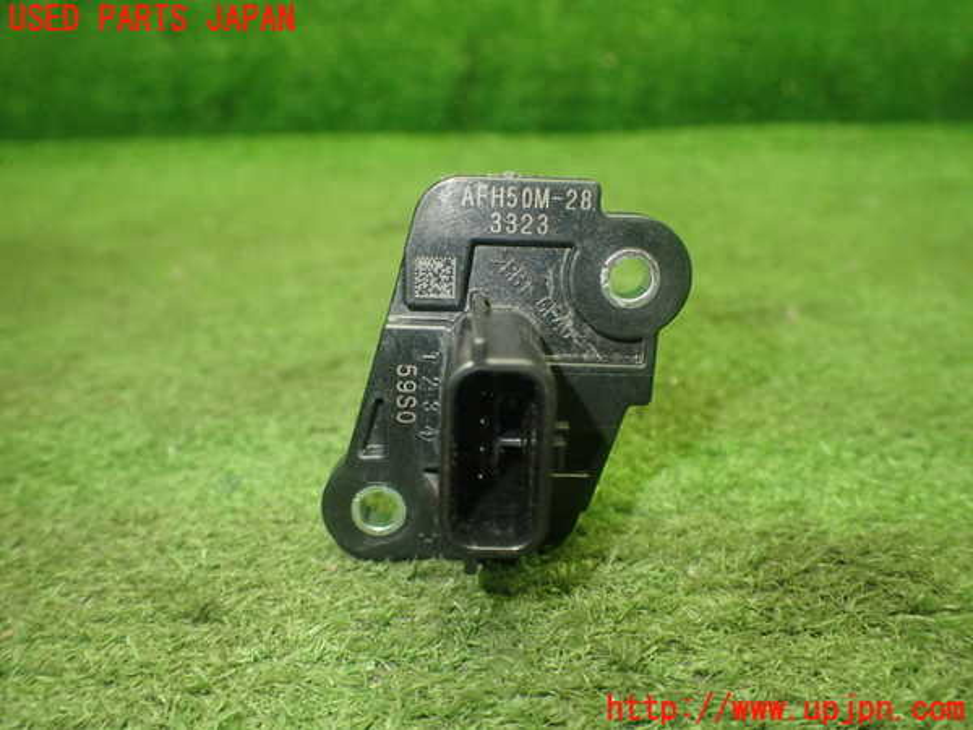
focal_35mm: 30
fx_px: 843
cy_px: 365
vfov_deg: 46.8
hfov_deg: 60.0
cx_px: 486
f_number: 2.3
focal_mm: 5.4
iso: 640
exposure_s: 1/125
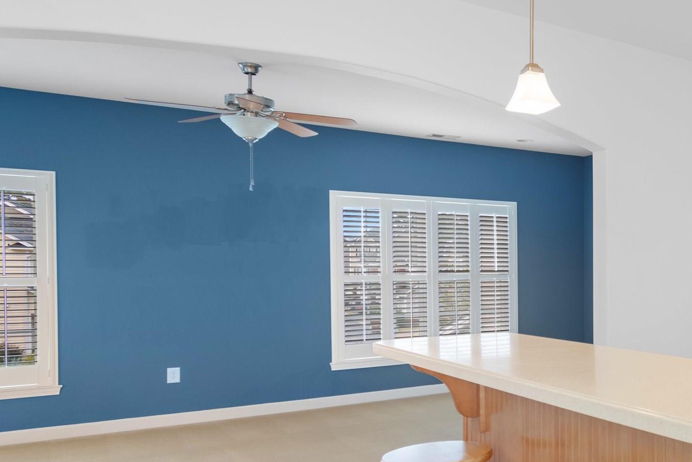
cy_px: 259
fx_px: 654
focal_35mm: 34
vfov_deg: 38.8
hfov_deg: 44.0
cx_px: 748
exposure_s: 1.6
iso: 100
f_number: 4.5
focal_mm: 10
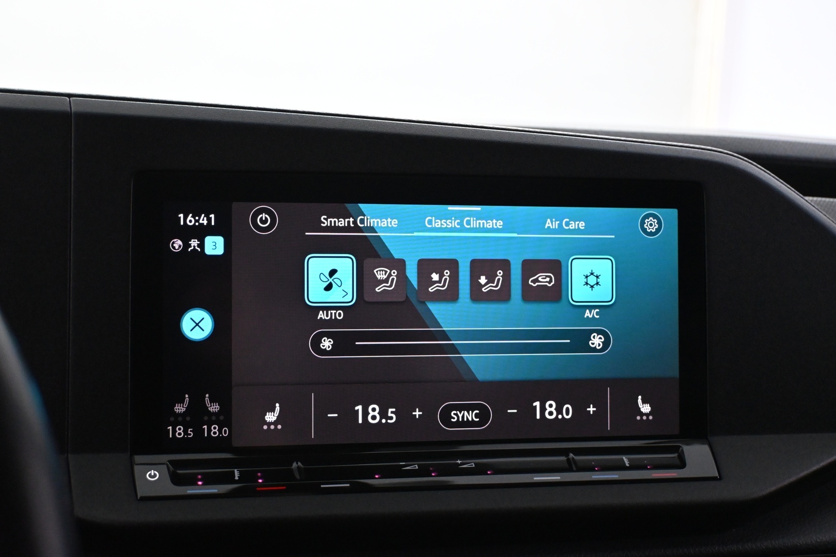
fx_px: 1149
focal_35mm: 50
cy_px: 278
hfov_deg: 40.0
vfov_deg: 27.3
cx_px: 418
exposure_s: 1/60
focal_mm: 33
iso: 4500
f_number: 5
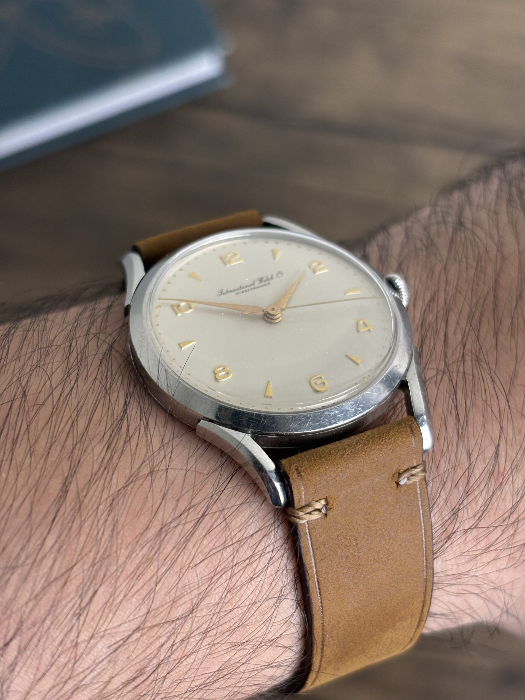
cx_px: 262
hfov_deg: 28.0
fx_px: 1052
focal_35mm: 52
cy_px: 350
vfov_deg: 36.8
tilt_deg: -71.0
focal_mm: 5.96
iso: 100
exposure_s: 1/120
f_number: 1.6
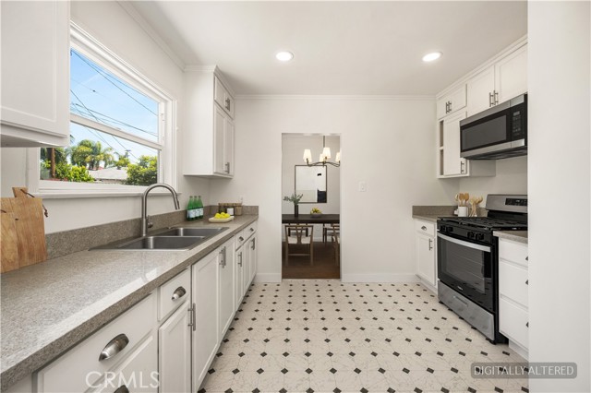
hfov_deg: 104.3
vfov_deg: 81.1
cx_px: 296
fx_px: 230
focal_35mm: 14
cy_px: 196
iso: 160
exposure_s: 1/60
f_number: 6.3
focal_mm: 14
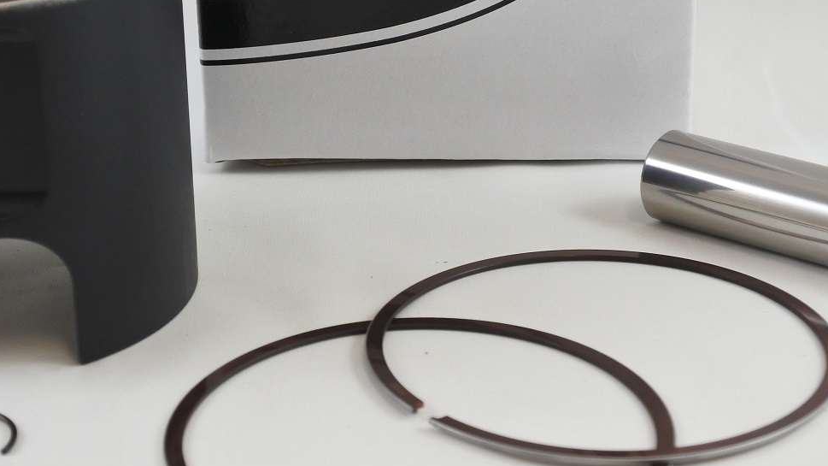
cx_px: 320
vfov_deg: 14.8
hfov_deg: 26.1
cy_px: 76
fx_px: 1778
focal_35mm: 81
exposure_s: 1/125
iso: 400
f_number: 4
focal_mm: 14.3
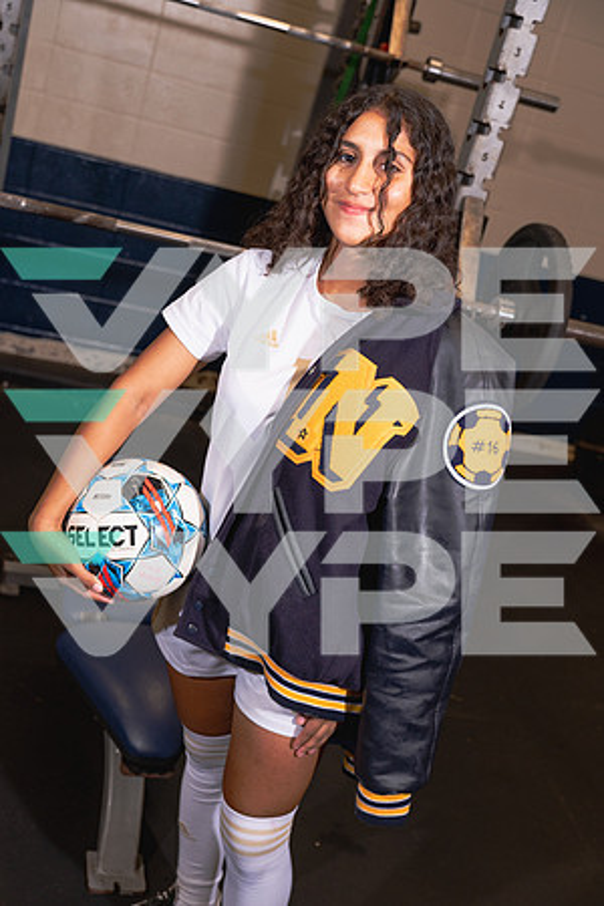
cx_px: 302
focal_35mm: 44
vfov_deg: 44.5
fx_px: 1107
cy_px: 453
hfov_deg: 30.5
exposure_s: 1/250
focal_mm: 44
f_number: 4
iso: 500
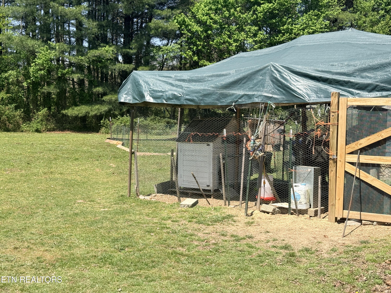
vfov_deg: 30.3
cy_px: 146
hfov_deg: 39.7
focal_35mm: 48
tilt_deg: -3.2
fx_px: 542
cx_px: 196
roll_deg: -1.4
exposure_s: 1/2976
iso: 64
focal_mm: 6.76
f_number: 1.78
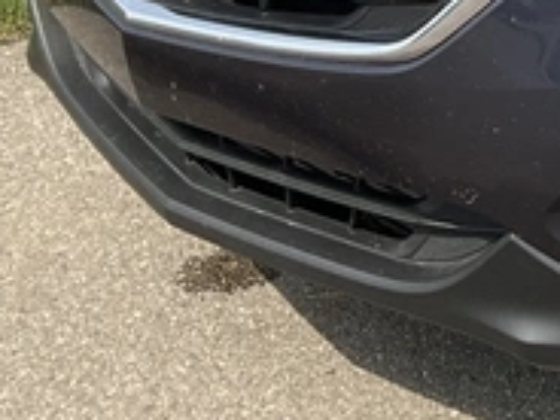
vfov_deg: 11.9
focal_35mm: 118
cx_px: 1001
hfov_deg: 14.7
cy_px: -233
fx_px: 1909
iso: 25
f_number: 1.8
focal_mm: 3
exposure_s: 1/1195
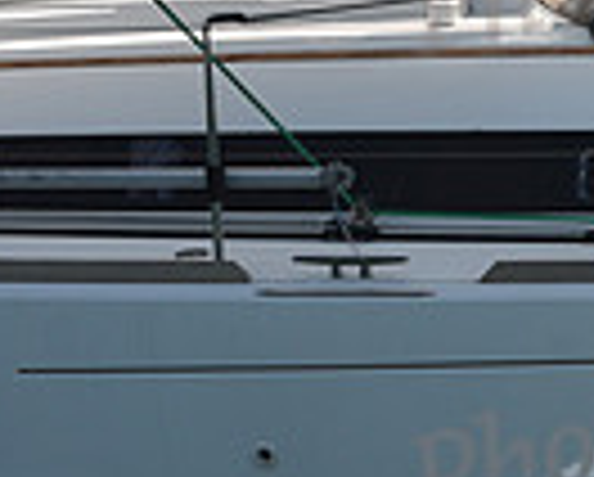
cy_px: 110
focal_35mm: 288
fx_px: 5071
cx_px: 1282
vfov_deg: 5.4
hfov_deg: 6.5
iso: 250
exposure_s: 1/800
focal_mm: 70
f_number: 5.6
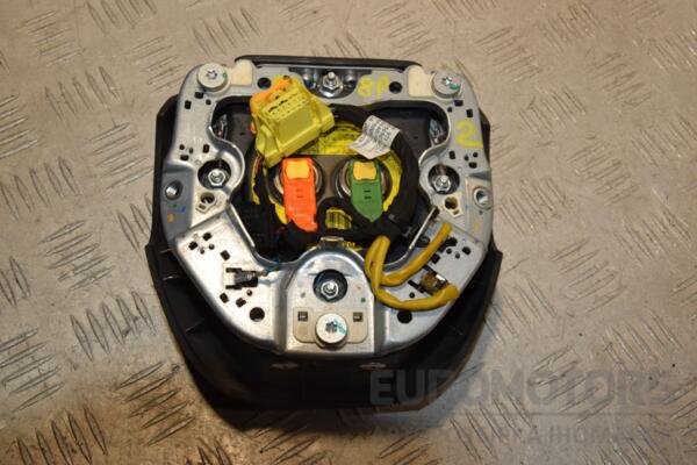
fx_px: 987
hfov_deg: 38.9
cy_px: 232
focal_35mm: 51
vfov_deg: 26.5
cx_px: 348
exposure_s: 1/200
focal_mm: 34
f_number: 13
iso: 800
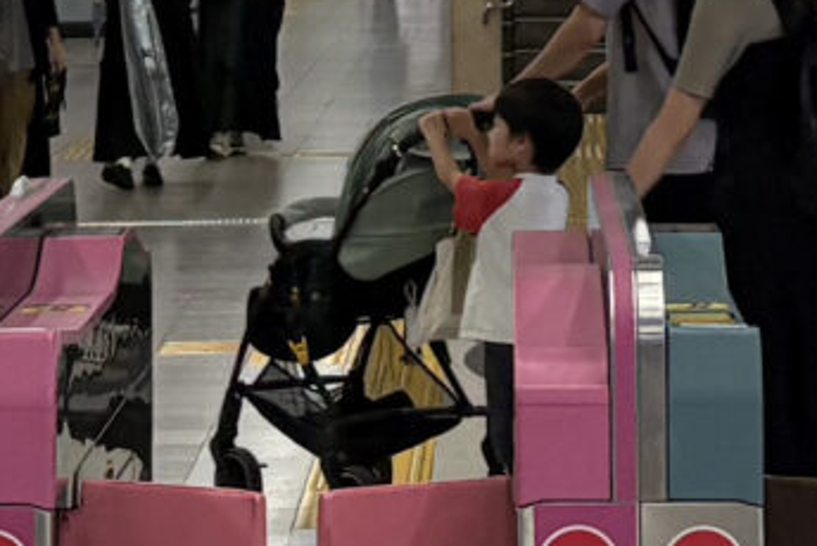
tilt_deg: +8.4
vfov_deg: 6.5
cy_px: -812
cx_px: 449
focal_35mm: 201
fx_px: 4565
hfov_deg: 10.2
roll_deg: +0.9
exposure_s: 1/100
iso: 160
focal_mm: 5.96
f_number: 1.6
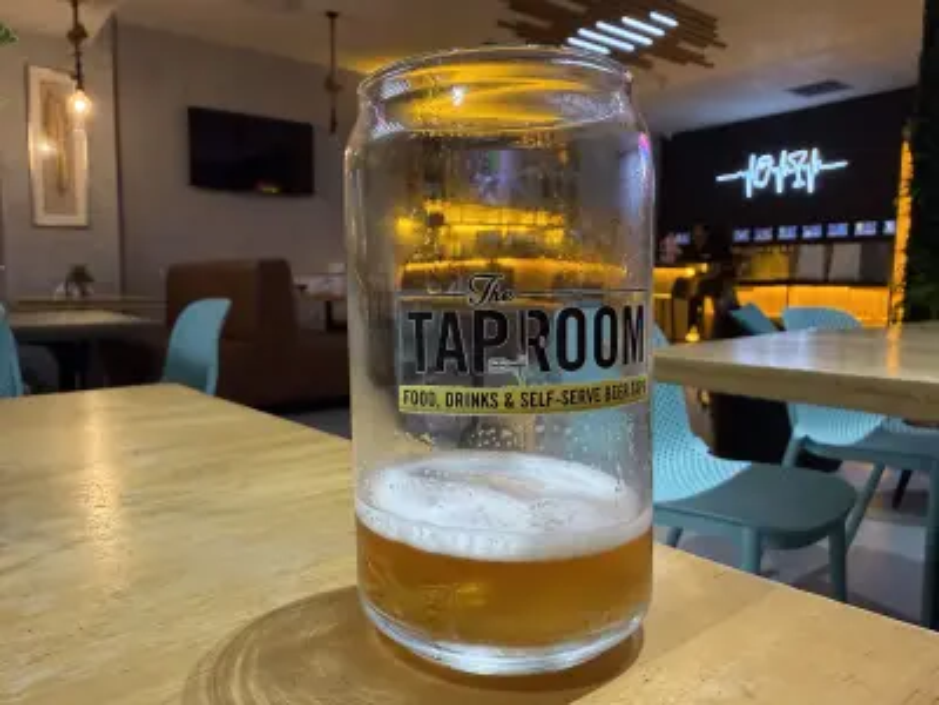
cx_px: 470
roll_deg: -0.6
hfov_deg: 71.6
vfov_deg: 56.8
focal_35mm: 24
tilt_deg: -5.7
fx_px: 651
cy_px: 352
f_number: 2.2
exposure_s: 1/60
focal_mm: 2.22
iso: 320
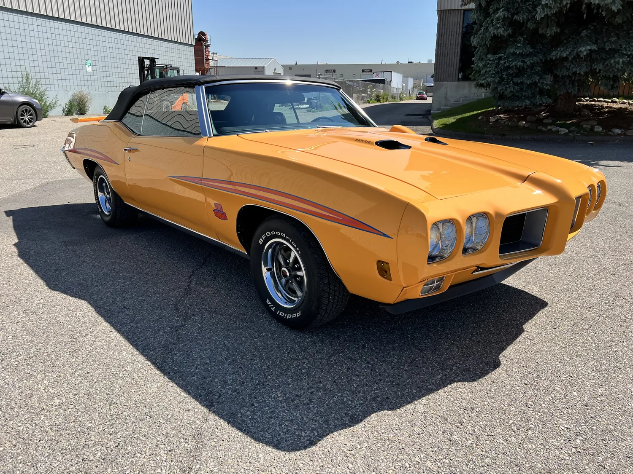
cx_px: 316
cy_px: 237
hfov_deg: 67.3
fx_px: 475
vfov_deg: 53.1
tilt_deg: -15.5
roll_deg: +0.6
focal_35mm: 26
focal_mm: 5.7
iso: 50
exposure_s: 1/3460
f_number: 1.5
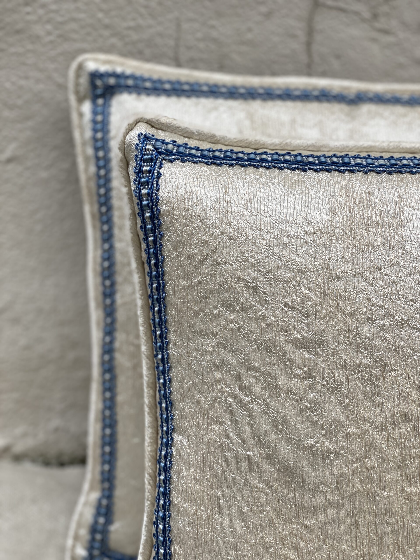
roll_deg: -1.7
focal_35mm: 52
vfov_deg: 36.8
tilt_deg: -22.9
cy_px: 280
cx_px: 210
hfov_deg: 28.0
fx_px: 841
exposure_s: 1/340
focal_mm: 6
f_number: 2
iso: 20
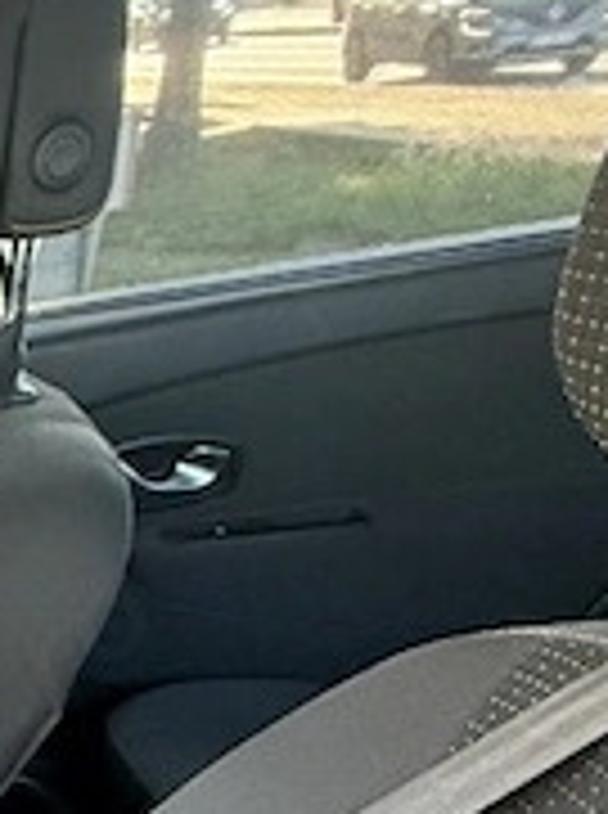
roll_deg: +8.6
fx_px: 1457
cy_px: 904
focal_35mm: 62
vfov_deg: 28.3
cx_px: -662
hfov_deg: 16.6
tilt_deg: -29.6
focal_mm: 2.22
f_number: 2.2
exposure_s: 1/99
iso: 160
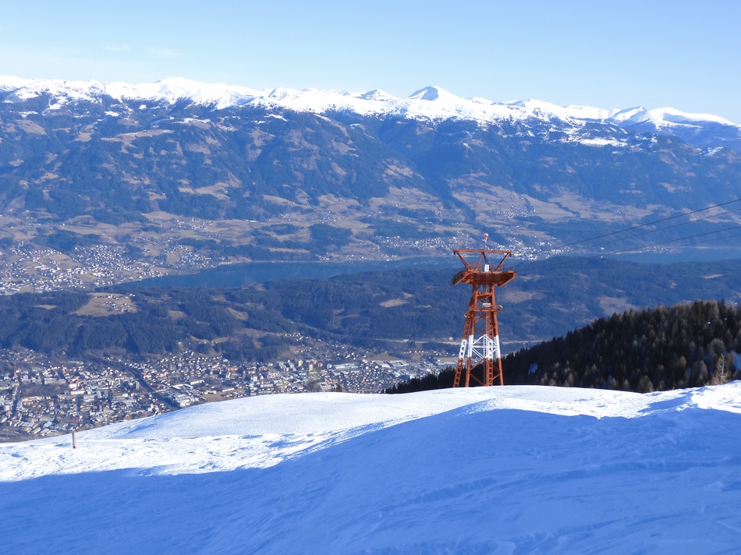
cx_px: 370
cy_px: 278
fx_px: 963
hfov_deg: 42.1
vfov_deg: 32.2
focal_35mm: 45
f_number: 4
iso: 100
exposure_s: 1/640
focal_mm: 8
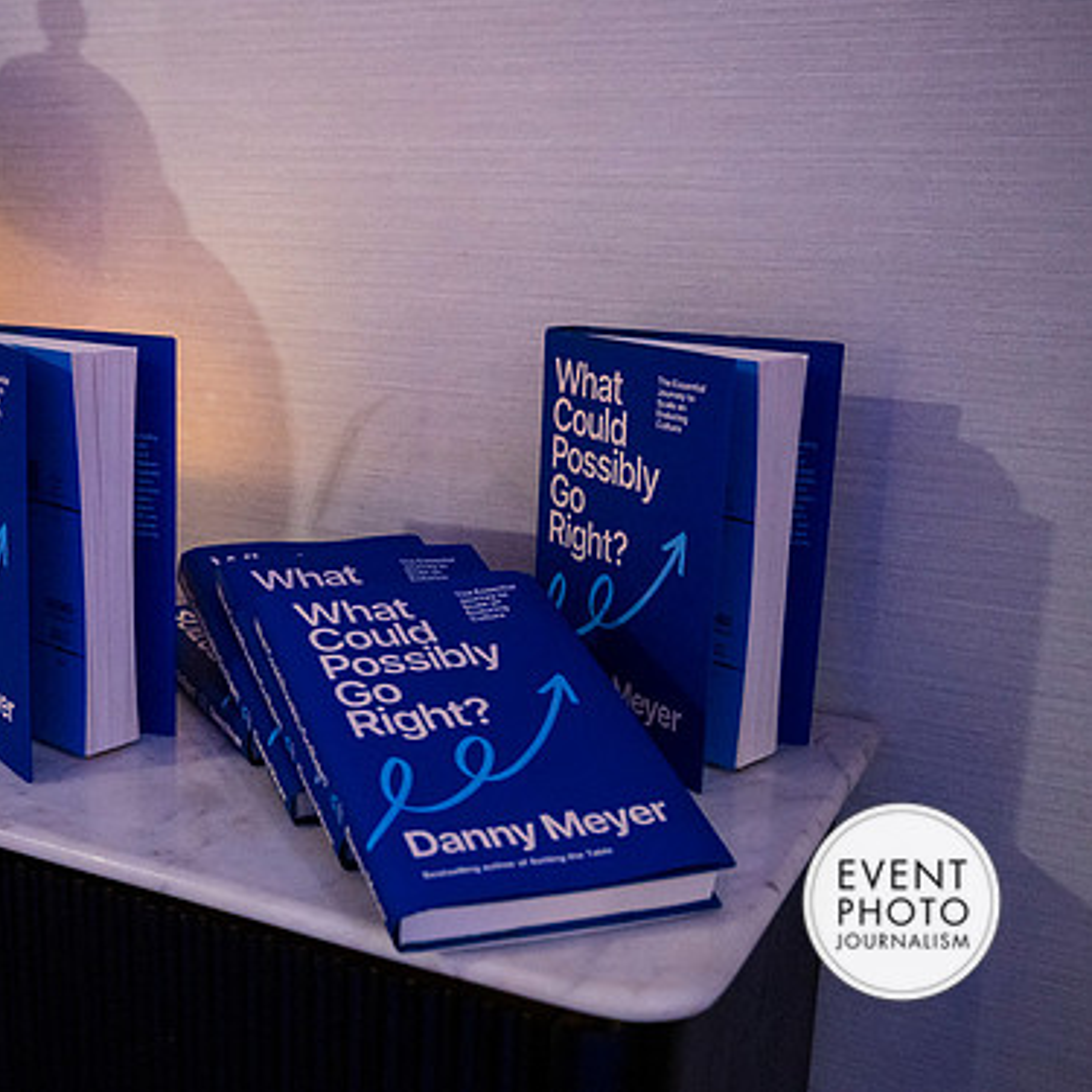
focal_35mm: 42
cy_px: 533
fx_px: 1499
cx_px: 253
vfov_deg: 40.0
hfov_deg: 38.8
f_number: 4
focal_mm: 32
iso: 4000
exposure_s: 1/200
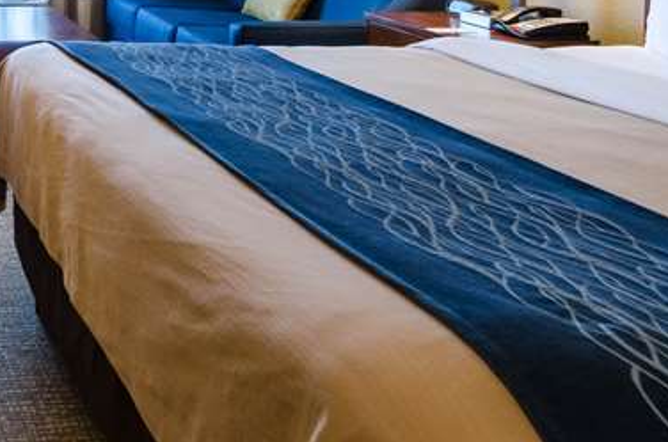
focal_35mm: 49
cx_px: -136
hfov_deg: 33.0
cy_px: -146
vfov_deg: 23.8
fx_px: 907
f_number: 10
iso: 400
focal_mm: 12
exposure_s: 1/25
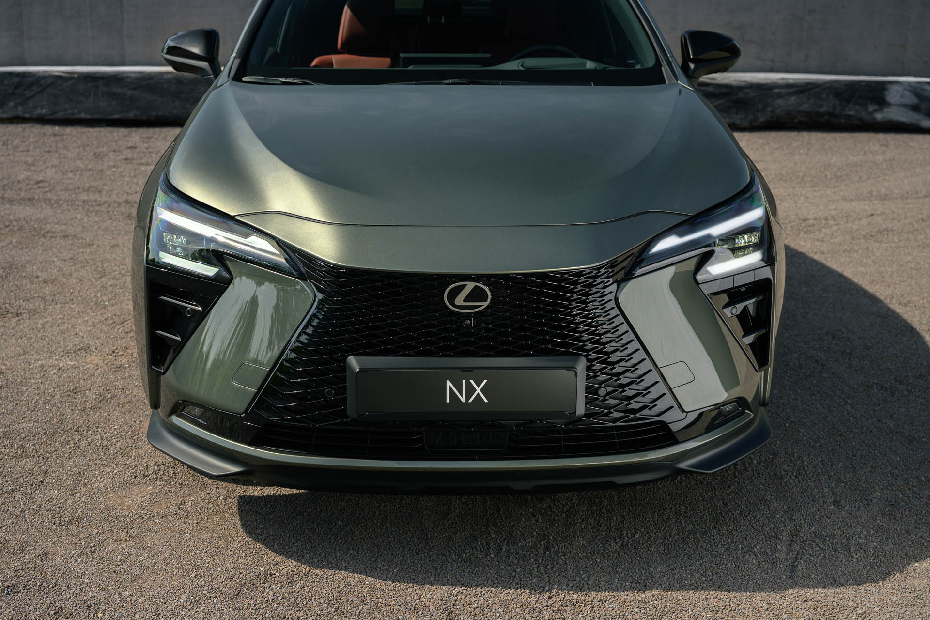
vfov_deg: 30.5
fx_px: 1137
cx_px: 465
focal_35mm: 44
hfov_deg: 44.5
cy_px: 310
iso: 200
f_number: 4.5
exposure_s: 1/800
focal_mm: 44
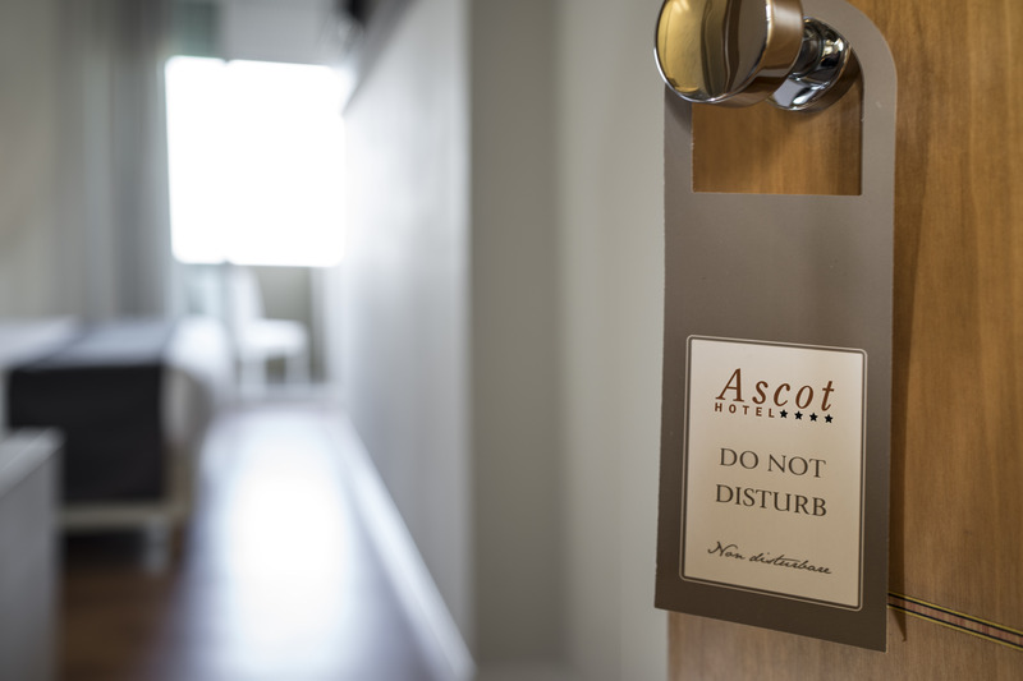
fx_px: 994
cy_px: 340
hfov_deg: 54.4
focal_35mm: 35
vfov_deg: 37.8
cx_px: 512
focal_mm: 35
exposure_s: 1/8
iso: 50
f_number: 3.2
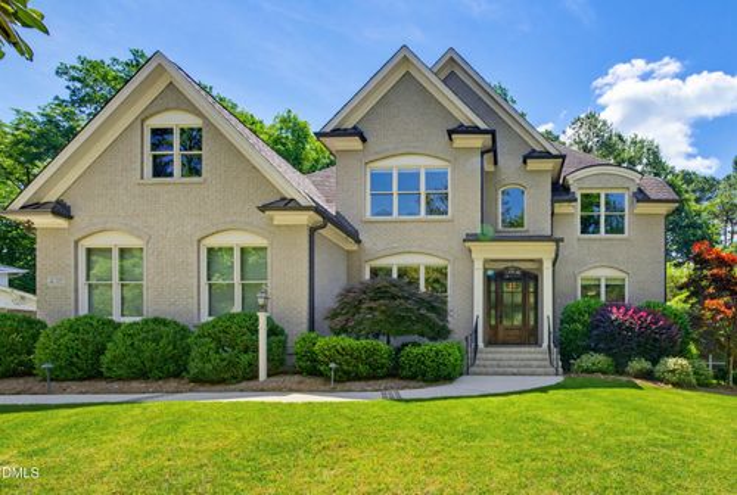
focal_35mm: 12
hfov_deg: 112.5
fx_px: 246
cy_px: 248
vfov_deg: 90.3
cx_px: 368
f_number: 7.1
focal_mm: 12
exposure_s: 1/30
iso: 80
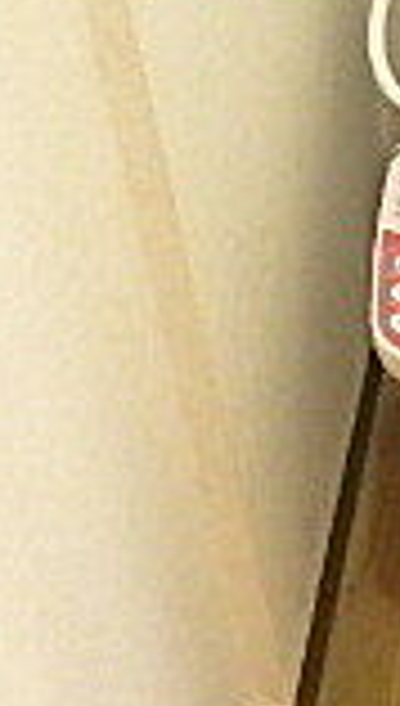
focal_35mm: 93
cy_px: 40
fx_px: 1743
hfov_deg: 11.9
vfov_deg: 22.2
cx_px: 769
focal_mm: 3.7
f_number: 3.5
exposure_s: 1/20
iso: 800
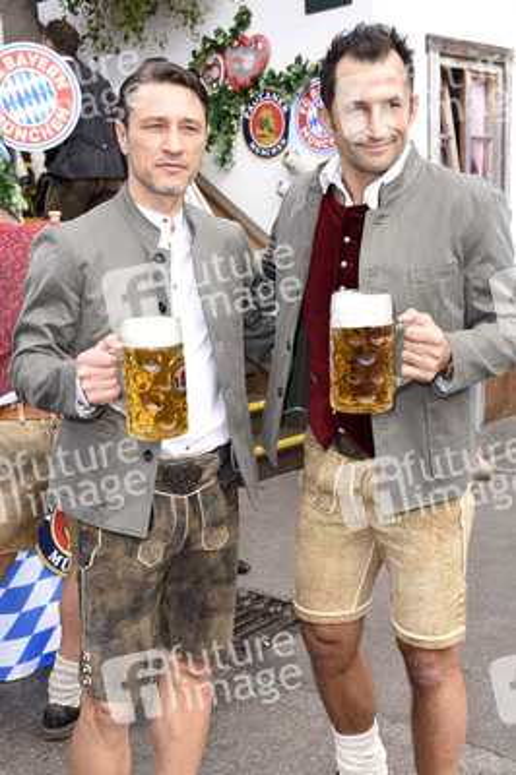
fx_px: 1034
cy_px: 388
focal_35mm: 48
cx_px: 258
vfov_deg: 41.1
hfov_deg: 28.0
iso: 320
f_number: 8
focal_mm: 32
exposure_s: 1/160
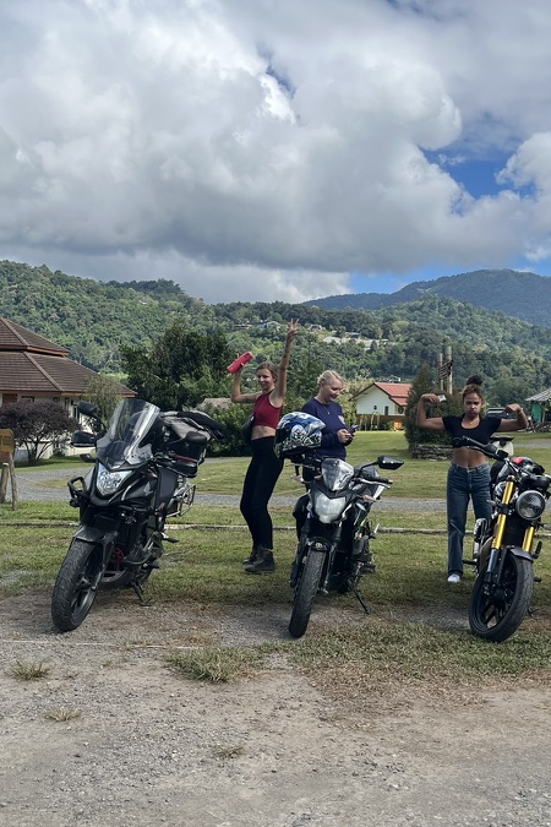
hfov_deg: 32.6
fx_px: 941
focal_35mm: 41
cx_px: 279
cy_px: 392
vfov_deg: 47.4
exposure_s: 1/4651
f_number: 1.6
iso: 50
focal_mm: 5.1
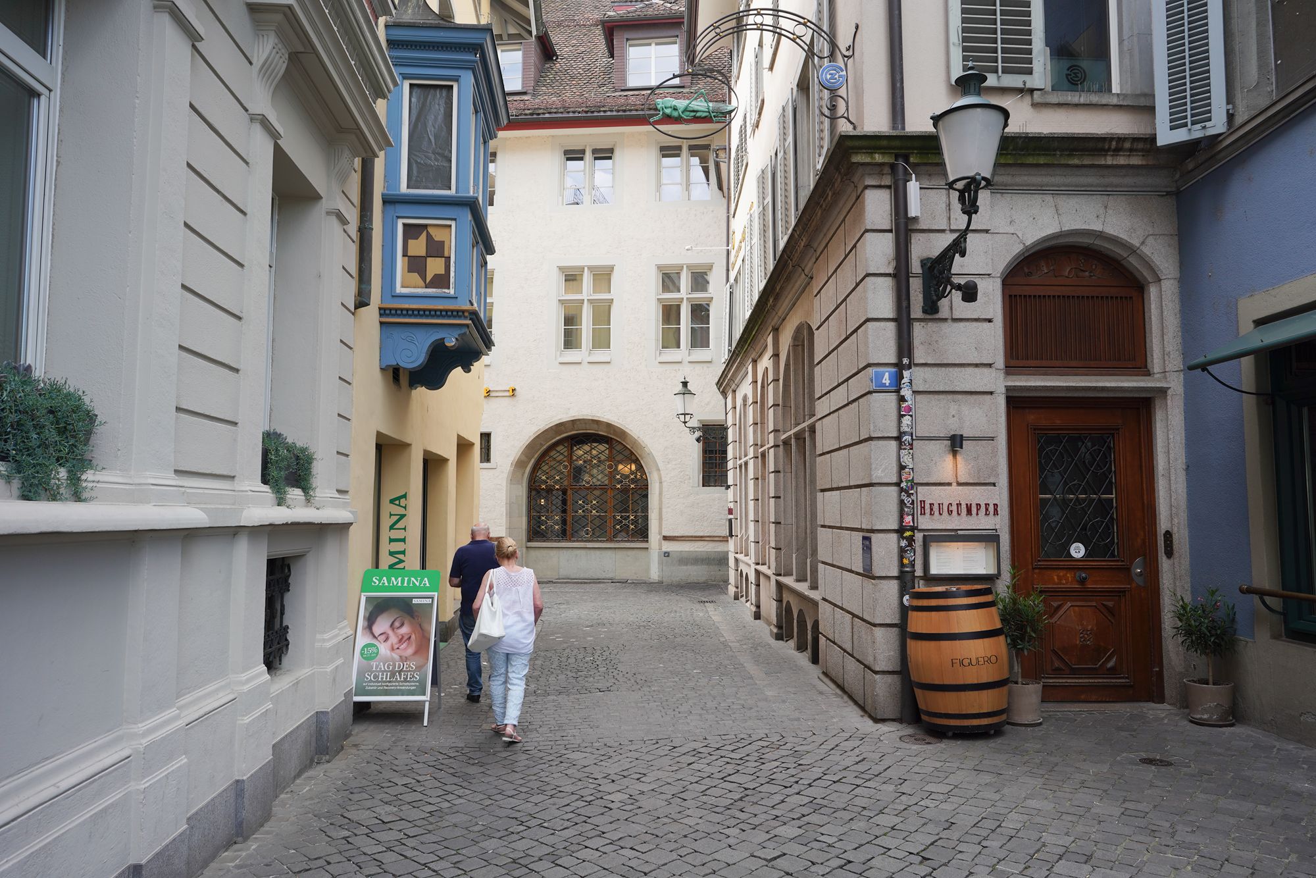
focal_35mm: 24
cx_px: 658
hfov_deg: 73.7
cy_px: 439
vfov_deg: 53.1
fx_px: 877
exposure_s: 1/100
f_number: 5.6
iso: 100
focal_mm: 24
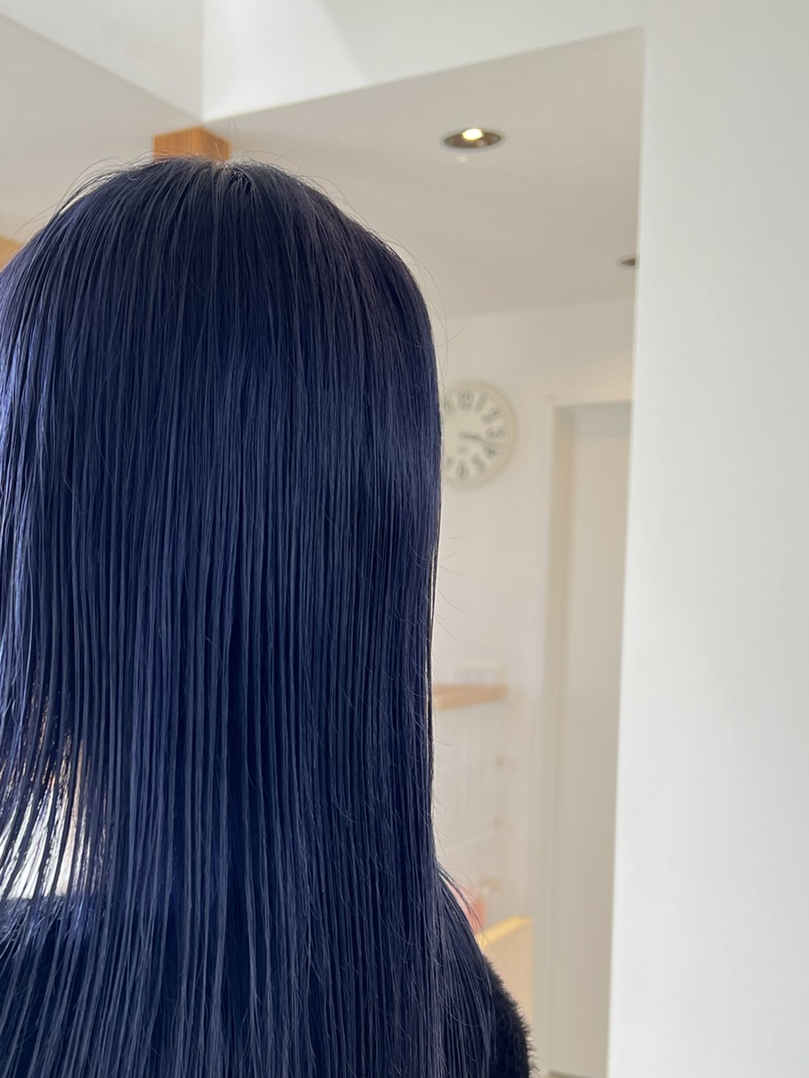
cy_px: 755
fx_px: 1371
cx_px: 218
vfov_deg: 42.1
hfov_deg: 32.4
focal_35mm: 44
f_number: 1.5
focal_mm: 5.7
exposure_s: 1/121
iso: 64
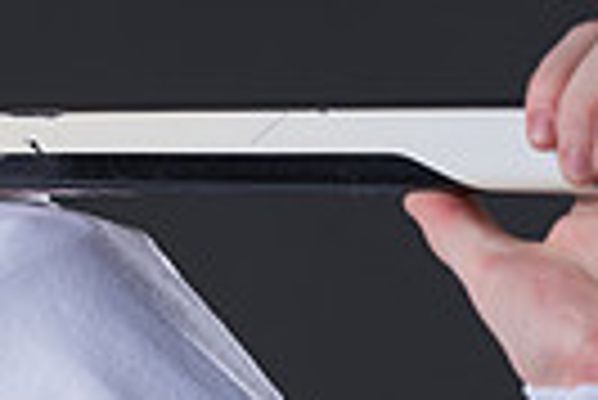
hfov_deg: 3.6
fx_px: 9462
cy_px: 36
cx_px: -456
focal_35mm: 569
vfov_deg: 2.4
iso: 160
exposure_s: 1/250
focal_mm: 130
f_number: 5.6
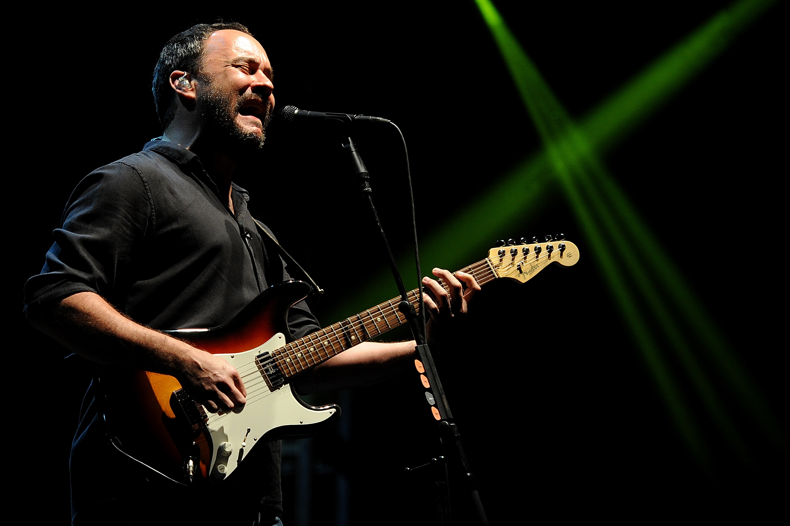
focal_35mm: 122
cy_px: 263
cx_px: 395
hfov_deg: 16.8
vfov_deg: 11.2
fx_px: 2677
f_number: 3.2
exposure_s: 1/400
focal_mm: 122
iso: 2000
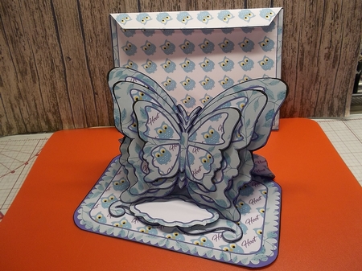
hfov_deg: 61.7
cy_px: 136
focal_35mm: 29
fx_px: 303
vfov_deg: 48.2
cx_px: 181
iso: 103
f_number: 3.3
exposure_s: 1/30
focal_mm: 4.1
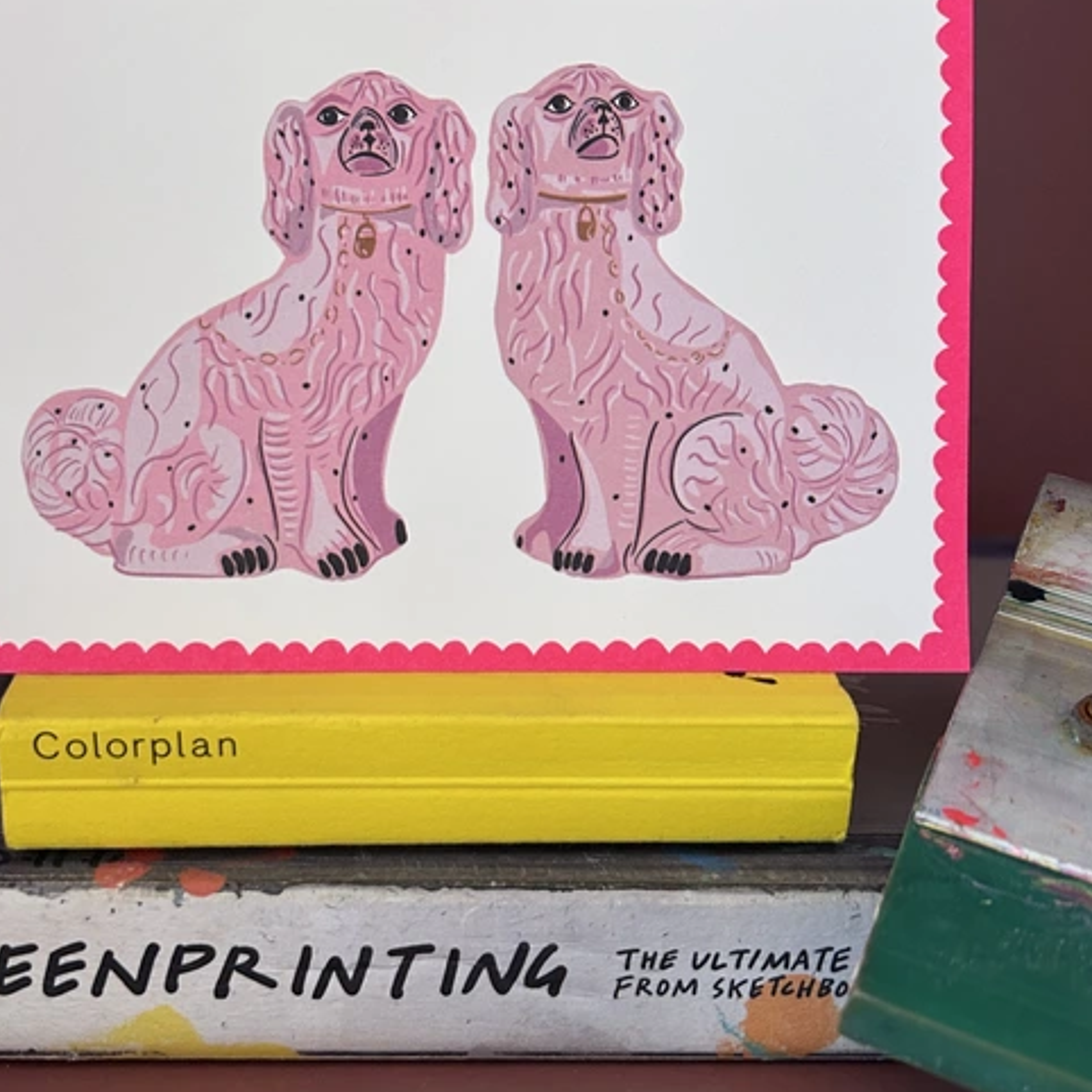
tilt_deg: -14.9
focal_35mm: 42
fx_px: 1499
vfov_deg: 40.0
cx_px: 485
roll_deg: -0.4
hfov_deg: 40.0
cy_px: 566
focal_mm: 5.7
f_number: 1.5
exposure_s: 1/60
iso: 160
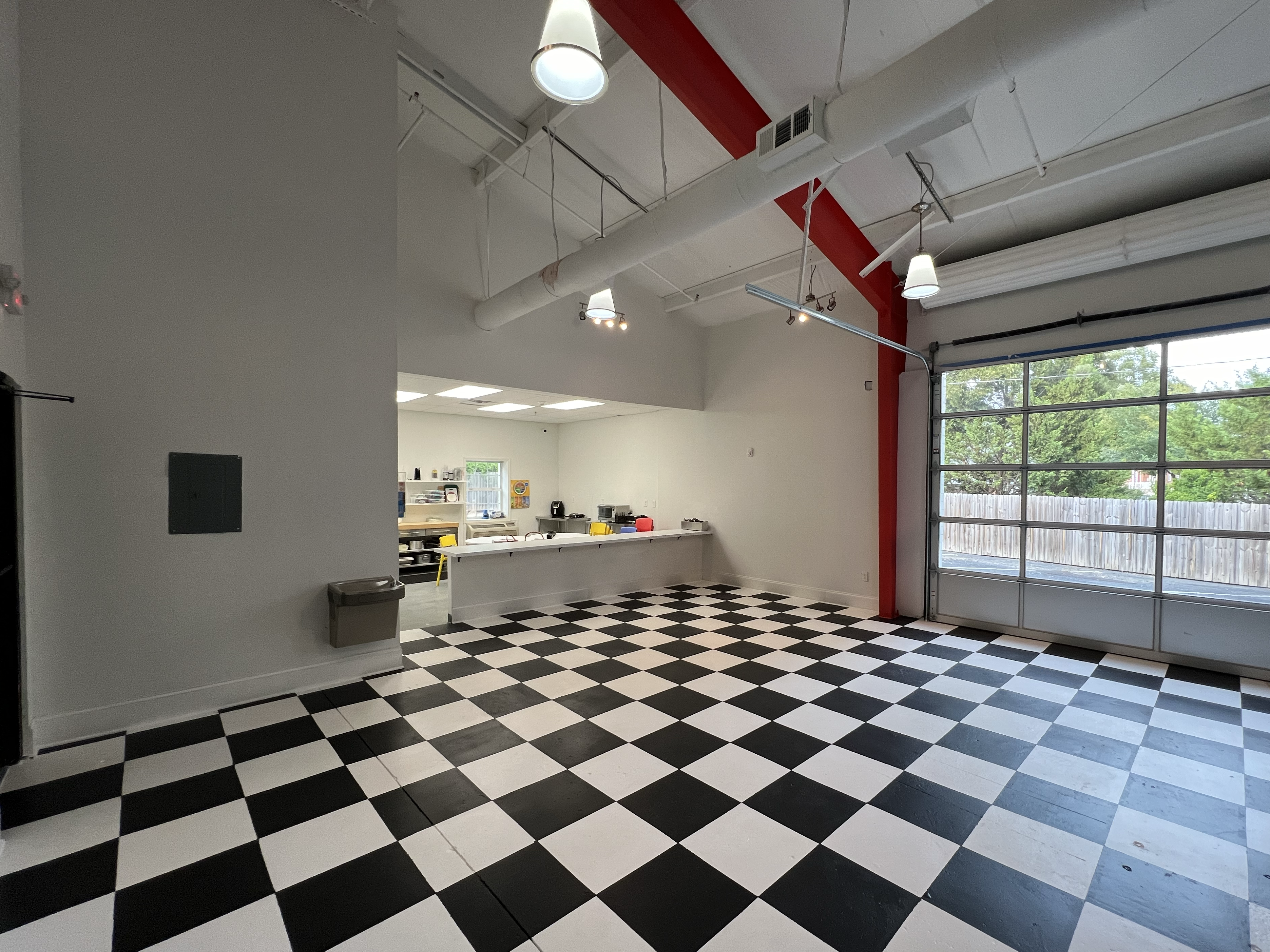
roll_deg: +0.2
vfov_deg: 85.6
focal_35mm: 14
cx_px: 682
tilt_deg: -2.1
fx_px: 514
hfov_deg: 101.9
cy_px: 501
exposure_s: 1/120
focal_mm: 1.57
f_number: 1.8
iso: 200
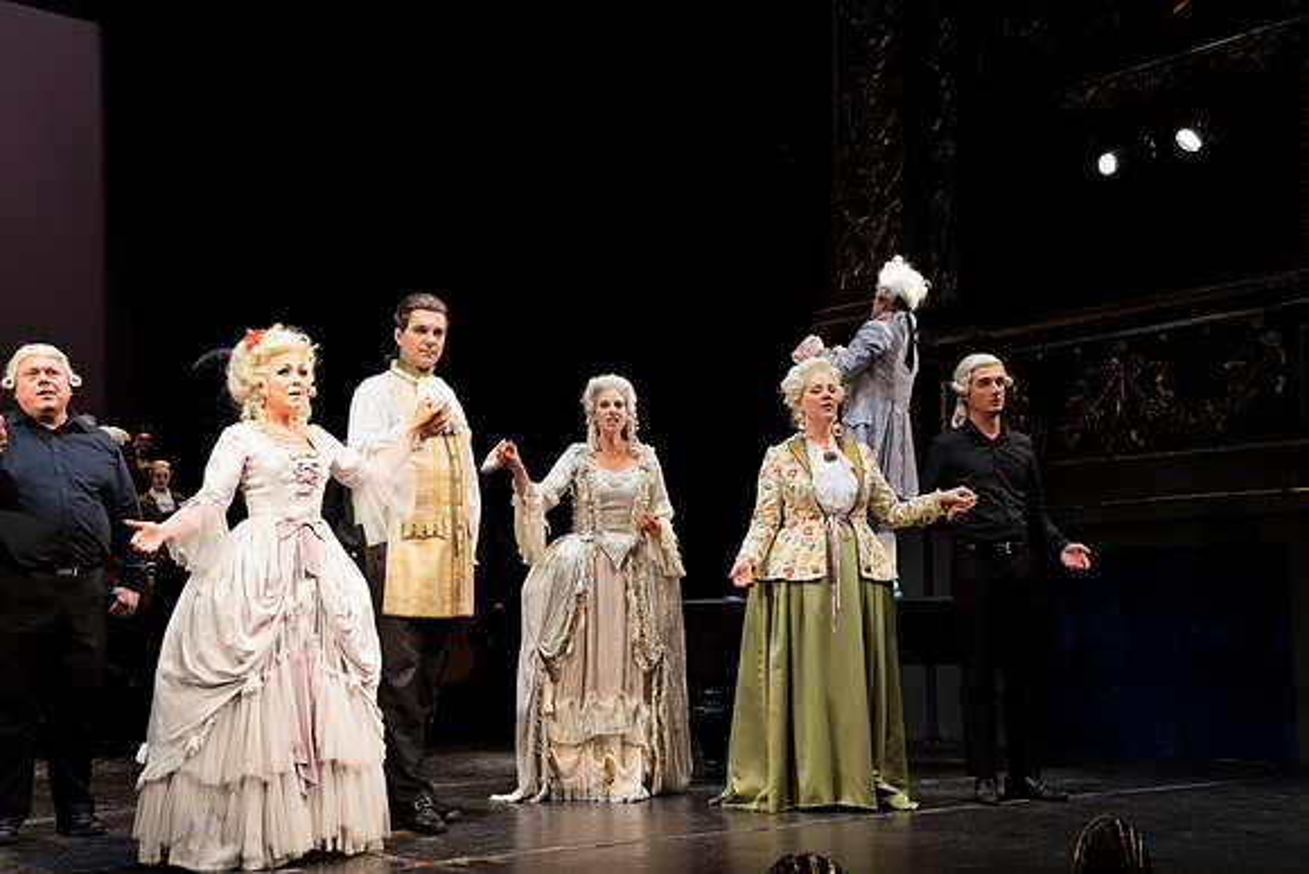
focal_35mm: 42
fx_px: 1527
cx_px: 654
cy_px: 437
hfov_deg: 46.4
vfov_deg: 31.9
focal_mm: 42
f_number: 6.7
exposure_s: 1/125
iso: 1250
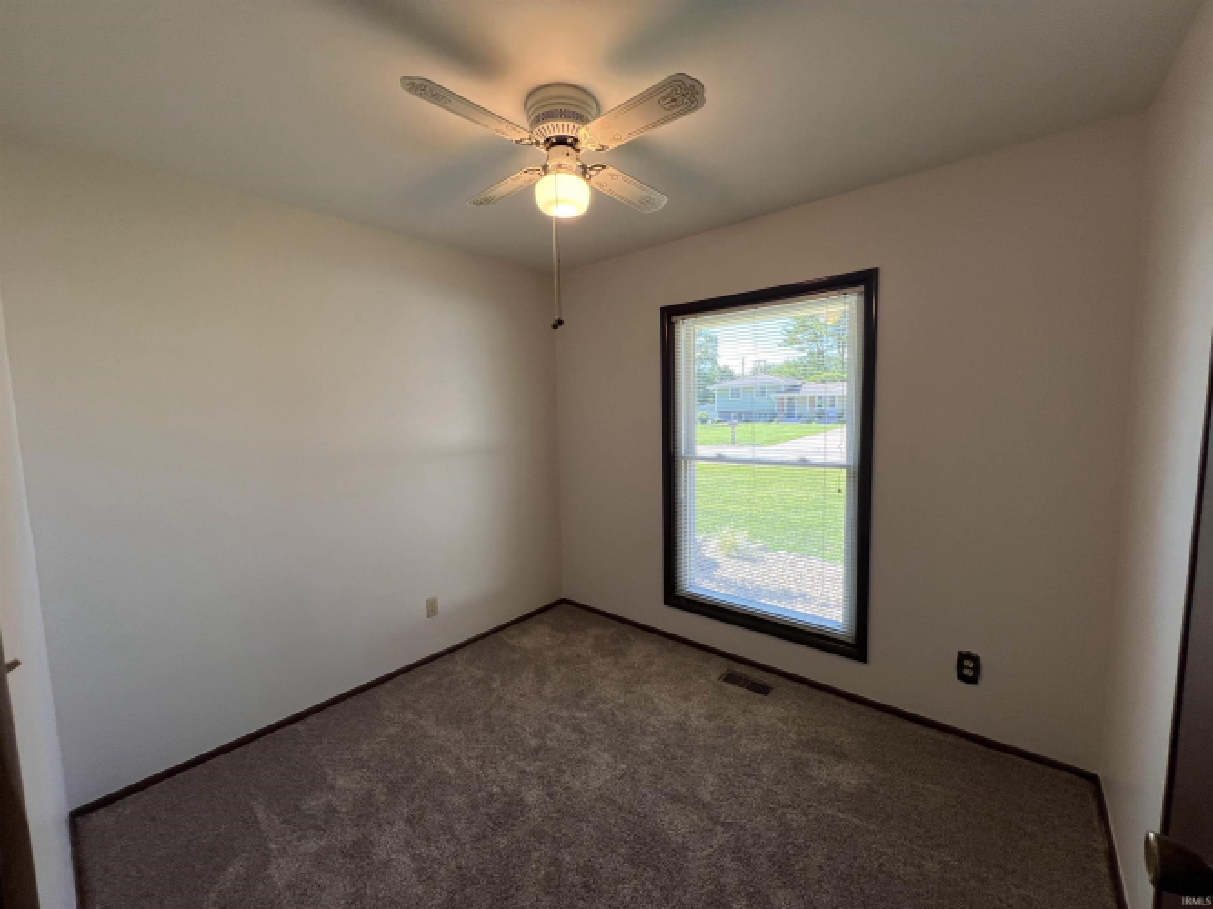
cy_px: 454
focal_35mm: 13
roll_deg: +1.0
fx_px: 455
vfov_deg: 89.9
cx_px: 606
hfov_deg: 106.2
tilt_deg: -5.1
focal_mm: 1.57
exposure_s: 1/120
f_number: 1.8
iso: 40
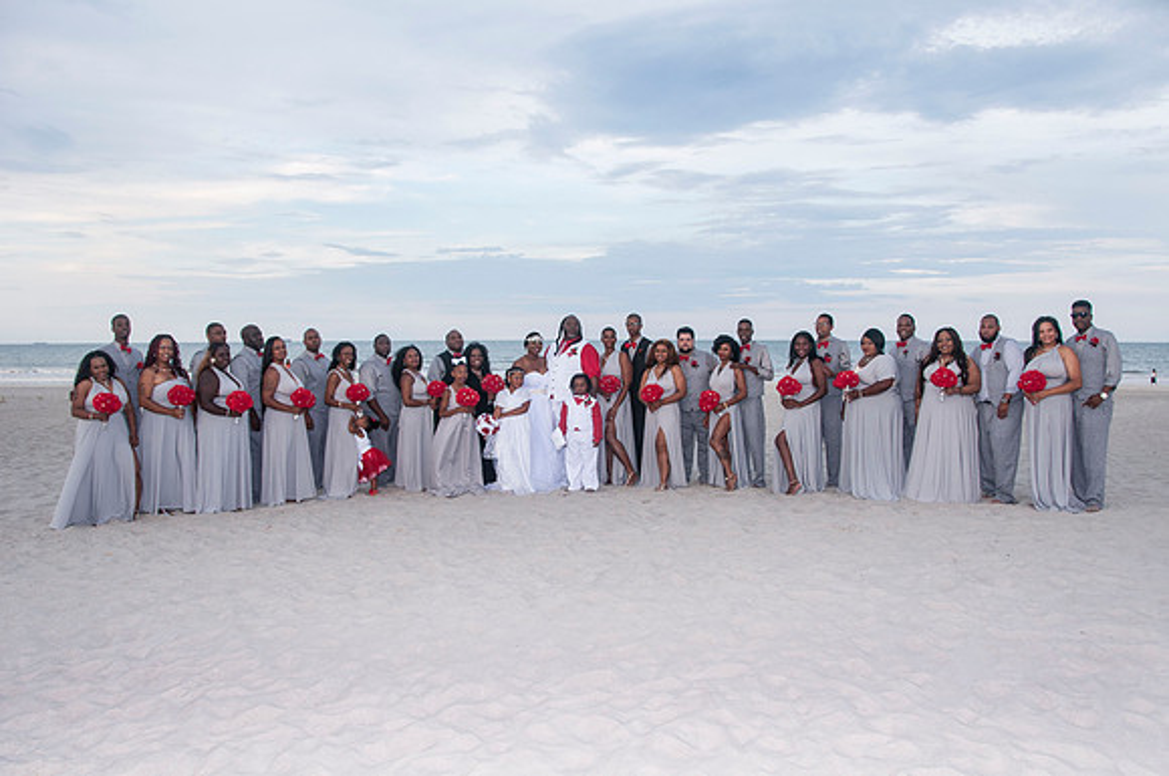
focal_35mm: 27
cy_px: 388
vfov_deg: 47.8
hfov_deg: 67.5
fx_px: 876
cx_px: 584
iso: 200
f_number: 5.6
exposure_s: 1/125
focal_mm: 18
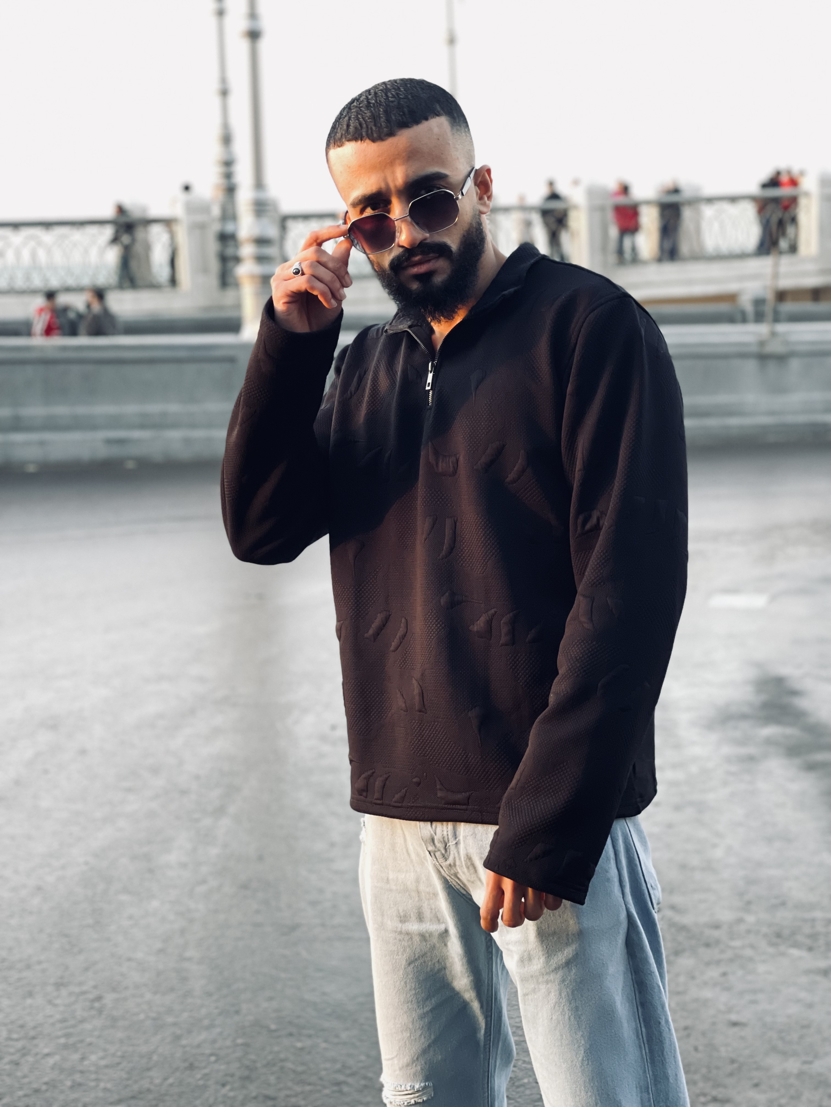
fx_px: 2049
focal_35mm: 64
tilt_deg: -7.9
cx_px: 416
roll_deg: +2.5
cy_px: 554
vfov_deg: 30.3
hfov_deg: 22.9
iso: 160
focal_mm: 7.5
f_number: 2.2
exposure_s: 1/121
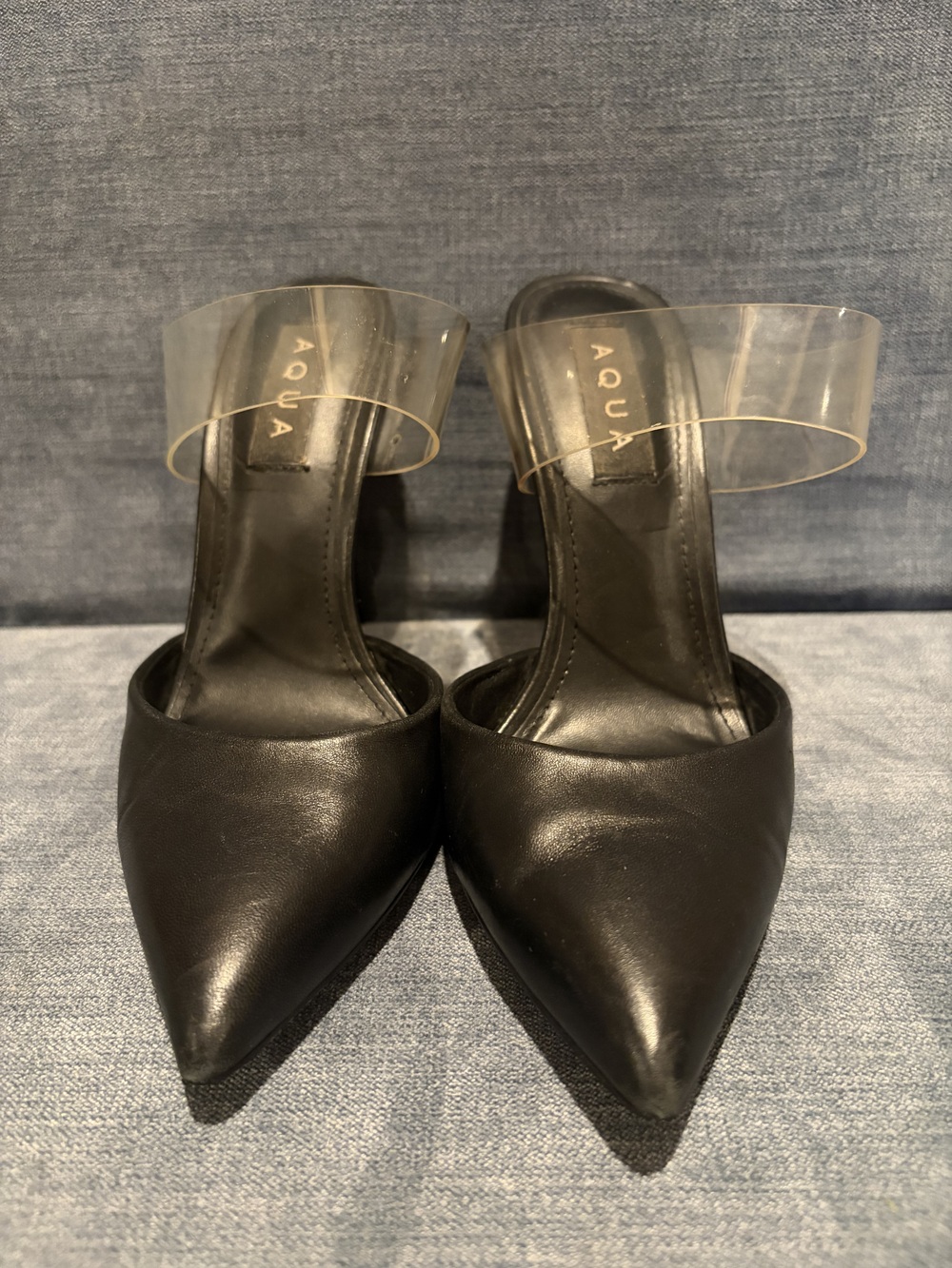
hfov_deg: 53.1
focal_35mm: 26
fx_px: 953
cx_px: 476
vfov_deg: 67.3
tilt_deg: -28.8
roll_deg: +1.7
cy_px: 634
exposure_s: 1/30
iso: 800
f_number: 1.6
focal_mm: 5.96
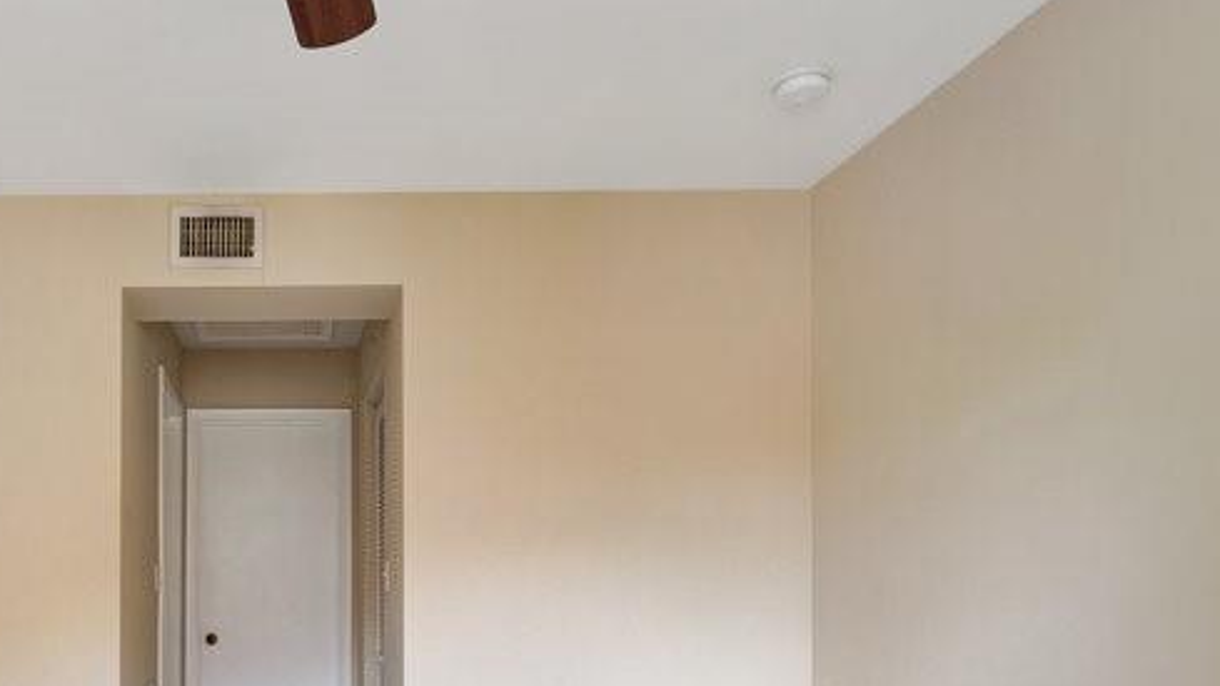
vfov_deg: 36.6
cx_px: 252
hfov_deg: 59.5
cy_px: 610
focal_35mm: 30
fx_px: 970
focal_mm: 14
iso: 100
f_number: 8
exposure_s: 1/2.5
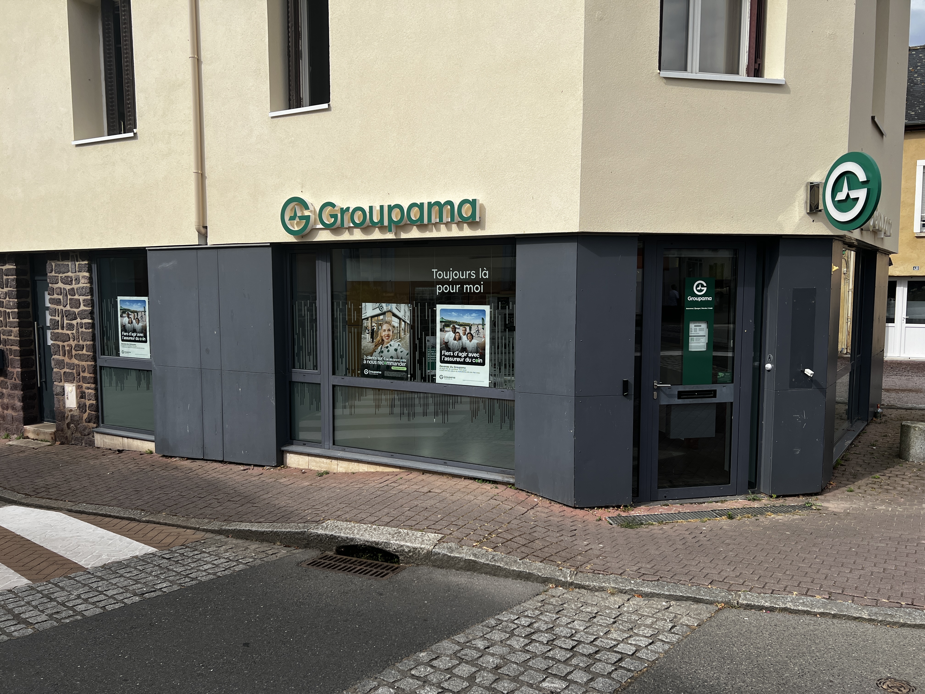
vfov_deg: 53.1
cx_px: 462
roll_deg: +0.6
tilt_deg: -4.9
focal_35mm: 26
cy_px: 347
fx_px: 695
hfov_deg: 67.3
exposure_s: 1/4274
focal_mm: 5.7
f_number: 1.5
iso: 50
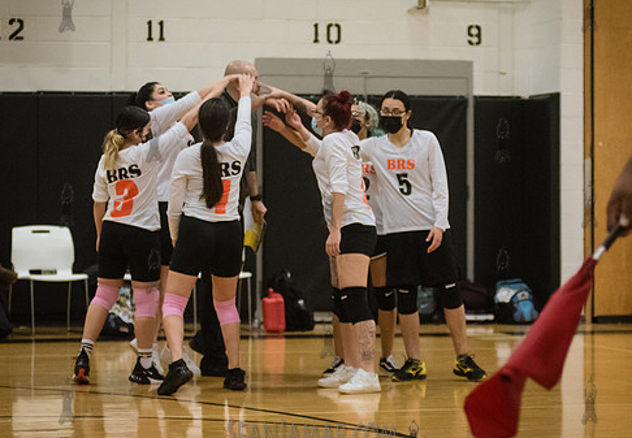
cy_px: 176
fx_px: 2346
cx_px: 318
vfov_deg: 10.7
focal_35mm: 132
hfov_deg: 15.3
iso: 5000
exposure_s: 1/400
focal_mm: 80
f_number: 3.2
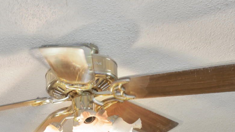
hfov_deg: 28.8
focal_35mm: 66
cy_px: 281
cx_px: -25
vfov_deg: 14.4
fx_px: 411
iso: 100
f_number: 7.1
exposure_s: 2
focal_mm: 11
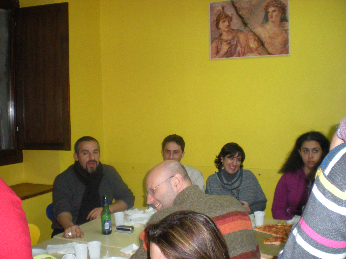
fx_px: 380
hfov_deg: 49.0
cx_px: 173
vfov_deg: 37.7
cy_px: 130
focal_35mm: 38
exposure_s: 1/60
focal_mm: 6.3
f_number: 3.1
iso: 229
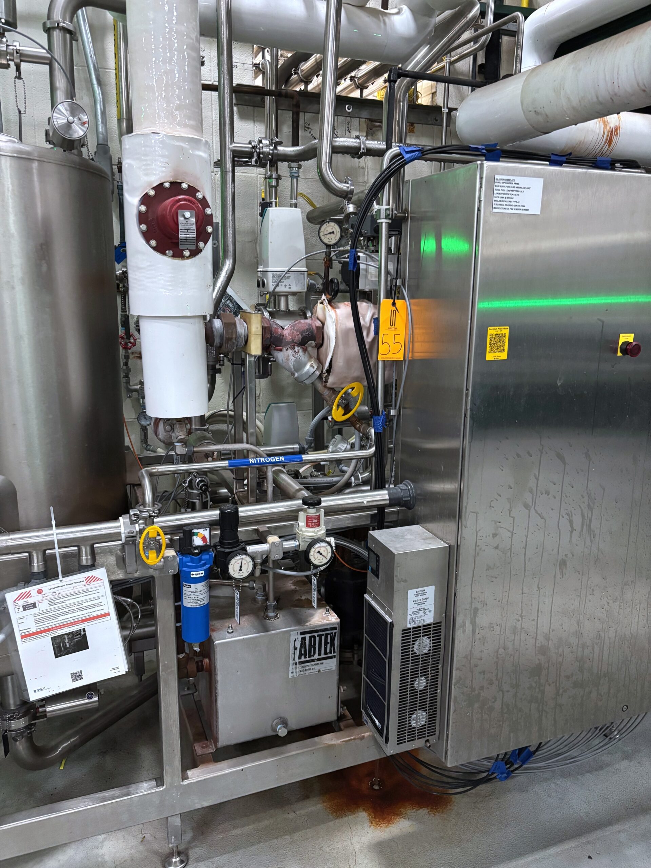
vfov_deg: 67.3
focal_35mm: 26
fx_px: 652
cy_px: 434
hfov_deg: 53.1
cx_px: 326
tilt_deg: -13.9
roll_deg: -1.5
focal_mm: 5.96
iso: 640
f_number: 1.6
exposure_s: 1/40
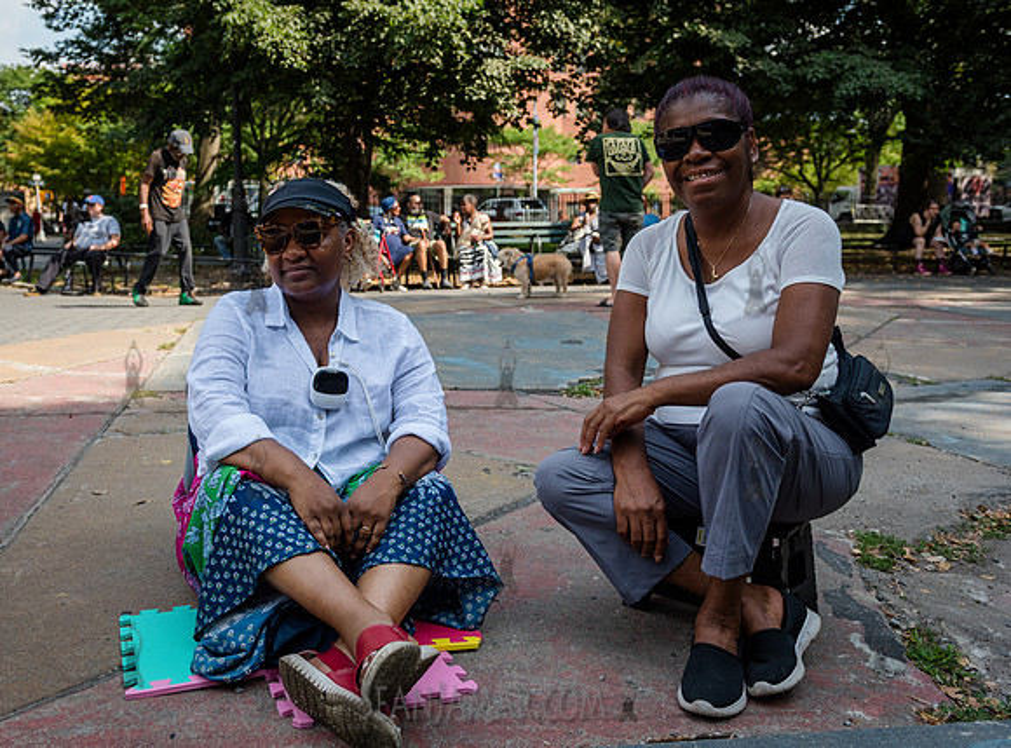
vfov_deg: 42.7
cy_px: 338
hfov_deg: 55.6
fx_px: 955
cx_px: 433
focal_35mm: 33
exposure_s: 1/1000
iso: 250
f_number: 3.5
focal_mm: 27
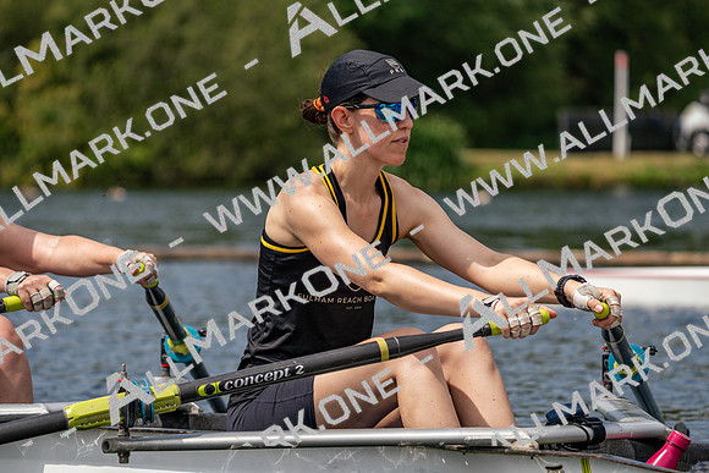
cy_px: 236
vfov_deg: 6.4
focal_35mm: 216
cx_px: 354
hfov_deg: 9.5
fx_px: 4255
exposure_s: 1/1600
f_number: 5.6
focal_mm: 216
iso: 200
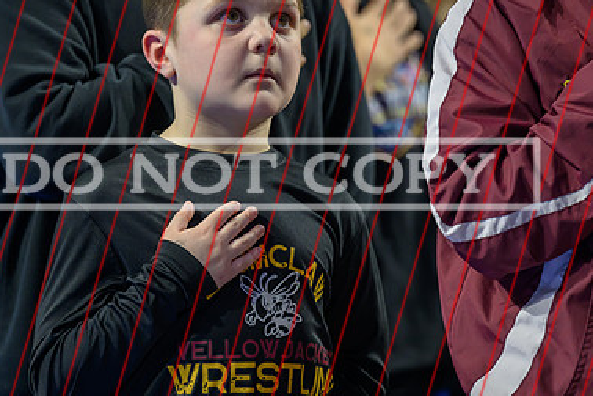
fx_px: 5172
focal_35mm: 314
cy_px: 173
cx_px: 246
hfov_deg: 6.6
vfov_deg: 4.4
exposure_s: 1/400
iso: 2000
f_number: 2.8
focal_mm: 180
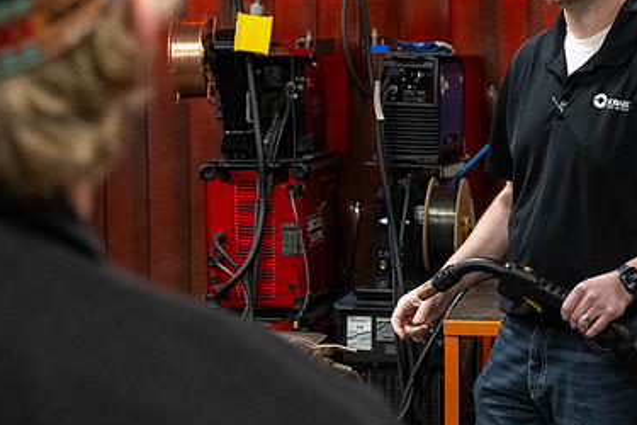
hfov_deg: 18.6
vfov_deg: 12.5
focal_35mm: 110
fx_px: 1946
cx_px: 329
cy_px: 222
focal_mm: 62
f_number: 7.1
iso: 4000
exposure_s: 1/200
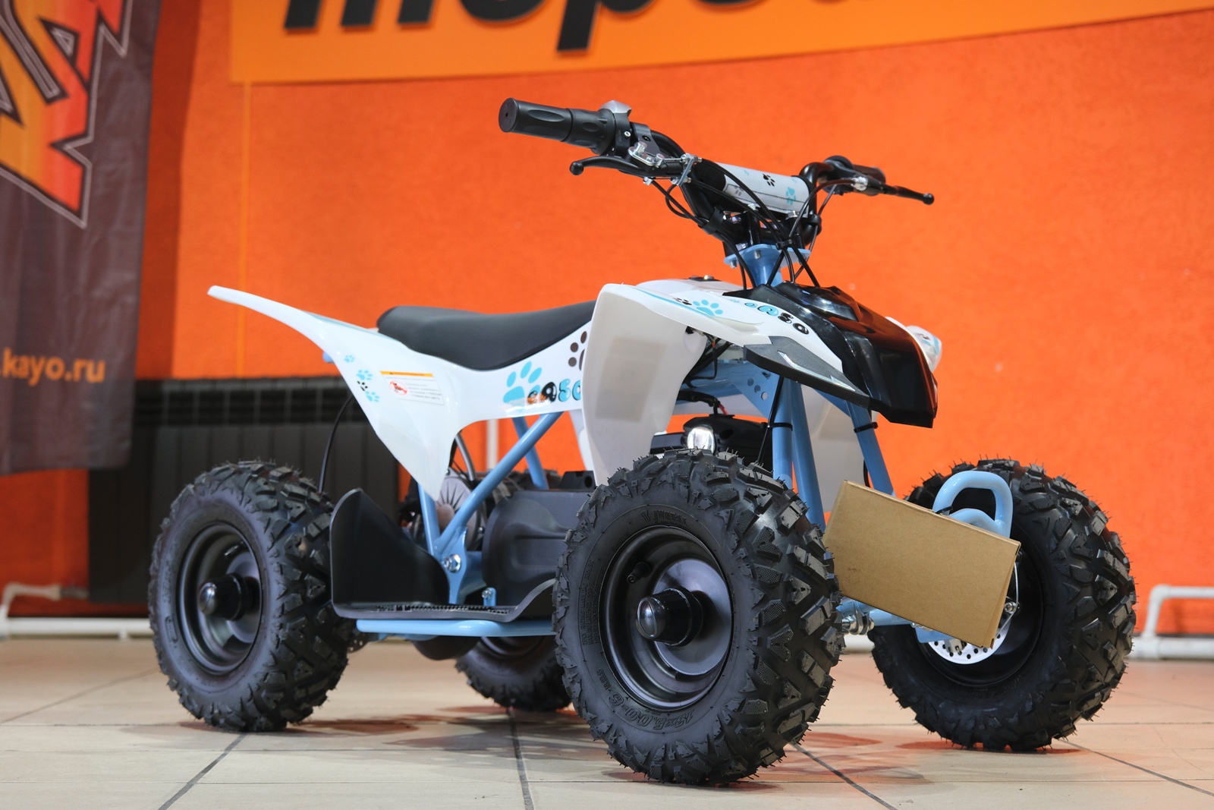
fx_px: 2091
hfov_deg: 32.4
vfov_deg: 21.9
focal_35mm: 62
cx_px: 607
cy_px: 405
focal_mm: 41.1
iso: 1250
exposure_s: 1/100
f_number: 4
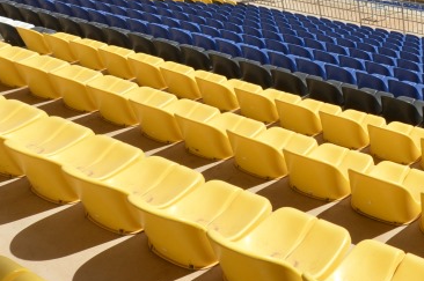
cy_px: 40
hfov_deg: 37.6
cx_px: 482
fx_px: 494
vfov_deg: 30.7
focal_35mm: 42
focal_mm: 15
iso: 400
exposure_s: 1/500
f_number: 11
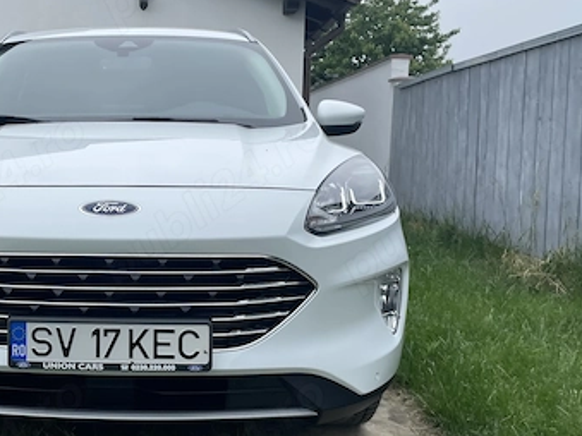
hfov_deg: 39.2
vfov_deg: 31.5
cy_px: 220
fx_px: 773
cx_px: 93
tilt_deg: -5.7
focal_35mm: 46
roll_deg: -1.0
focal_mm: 4.2
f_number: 1.6
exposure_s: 1/1276
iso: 32
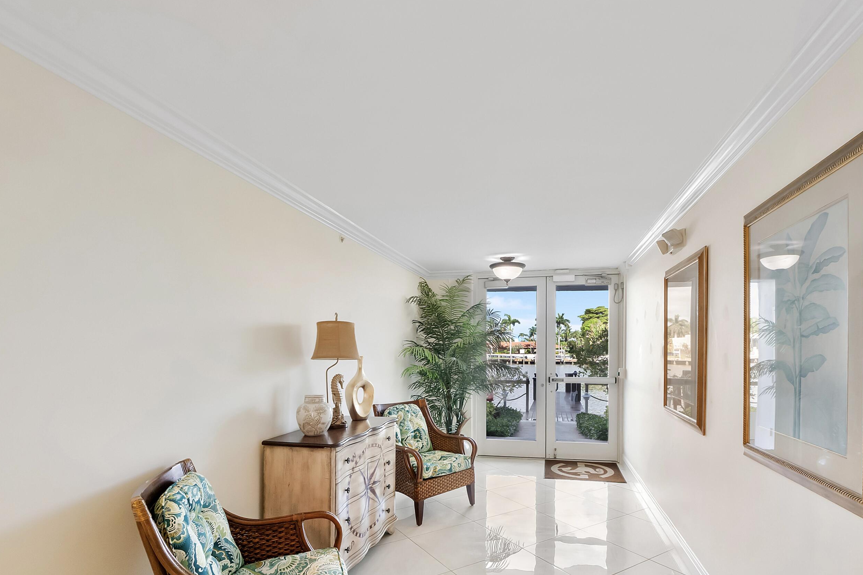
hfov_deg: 89.9
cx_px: 461
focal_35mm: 18
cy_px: 341
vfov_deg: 66.8
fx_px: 431
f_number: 8
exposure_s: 1/80
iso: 800
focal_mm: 10
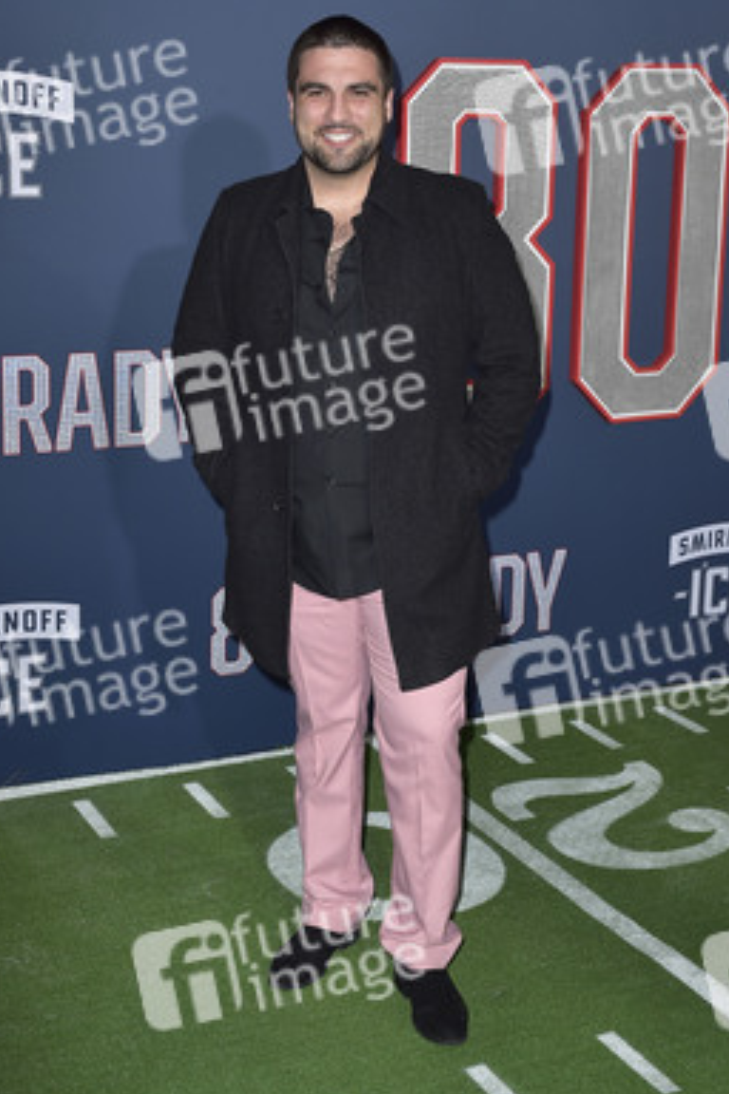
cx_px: 363
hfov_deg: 27.0
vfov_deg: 39.6
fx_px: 1519
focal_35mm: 50
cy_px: 536
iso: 400
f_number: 6.3
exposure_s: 1/250
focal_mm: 48
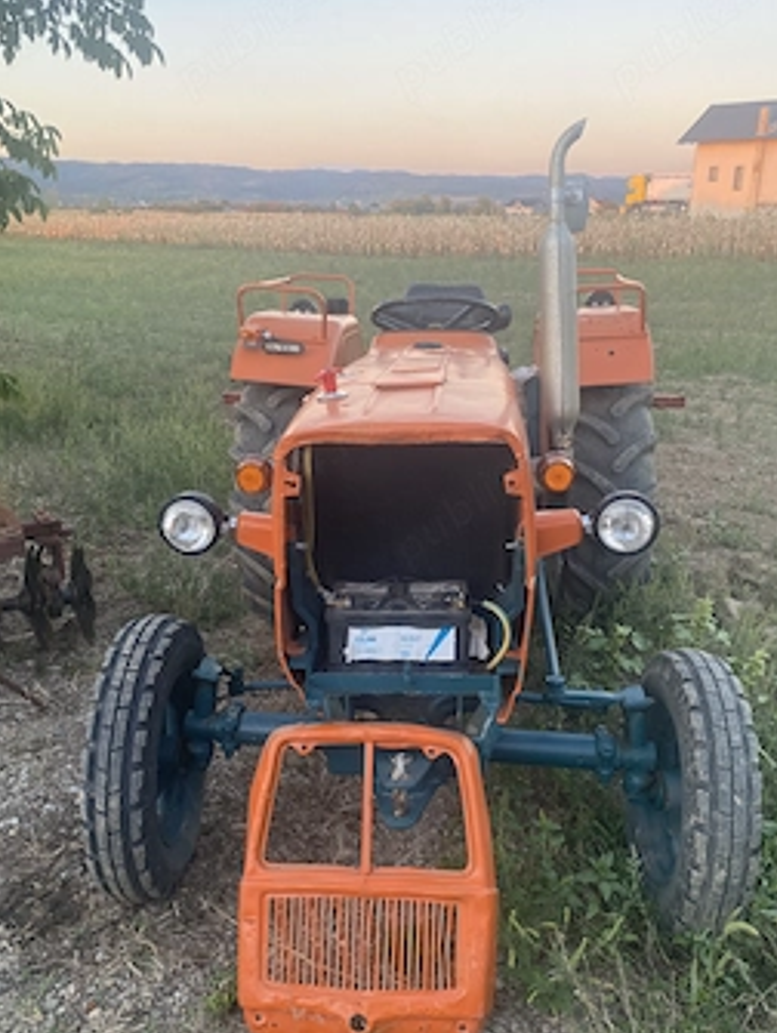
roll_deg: -0.8
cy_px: 540
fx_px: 926
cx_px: 385
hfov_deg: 45.5
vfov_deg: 58.3
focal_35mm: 31
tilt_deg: -19.5
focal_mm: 4.25
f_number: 1.8
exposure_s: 1/121
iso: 100
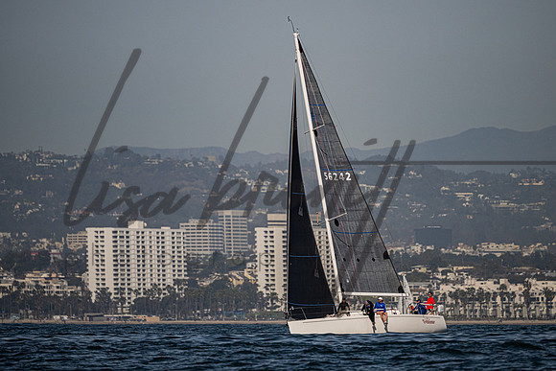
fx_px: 7437
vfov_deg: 2.9
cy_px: 172
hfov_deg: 4.3
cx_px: 305
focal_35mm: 481
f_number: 5.6
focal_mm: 400
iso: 320
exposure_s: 1/4000
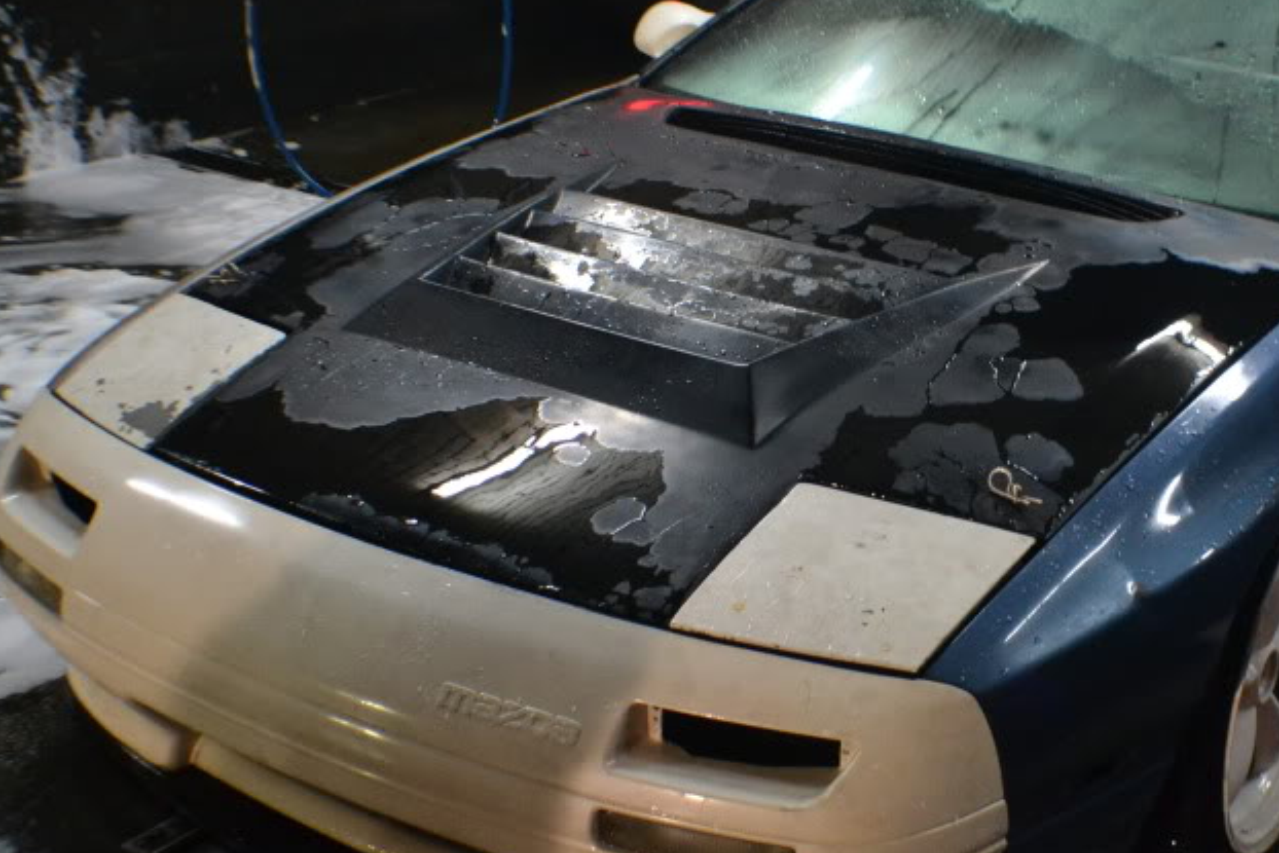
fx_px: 2630
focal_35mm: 74
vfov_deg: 18.4
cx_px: 910
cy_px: 395
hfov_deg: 27.1
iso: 2000
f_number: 4.5
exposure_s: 1/15
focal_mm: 30
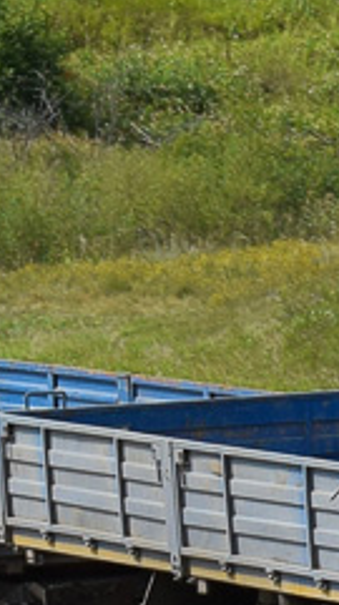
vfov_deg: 5.0
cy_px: 294
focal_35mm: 431
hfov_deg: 2.8
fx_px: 6903
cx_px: 547
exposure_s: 1/400
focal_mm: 55
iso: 200
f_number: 10
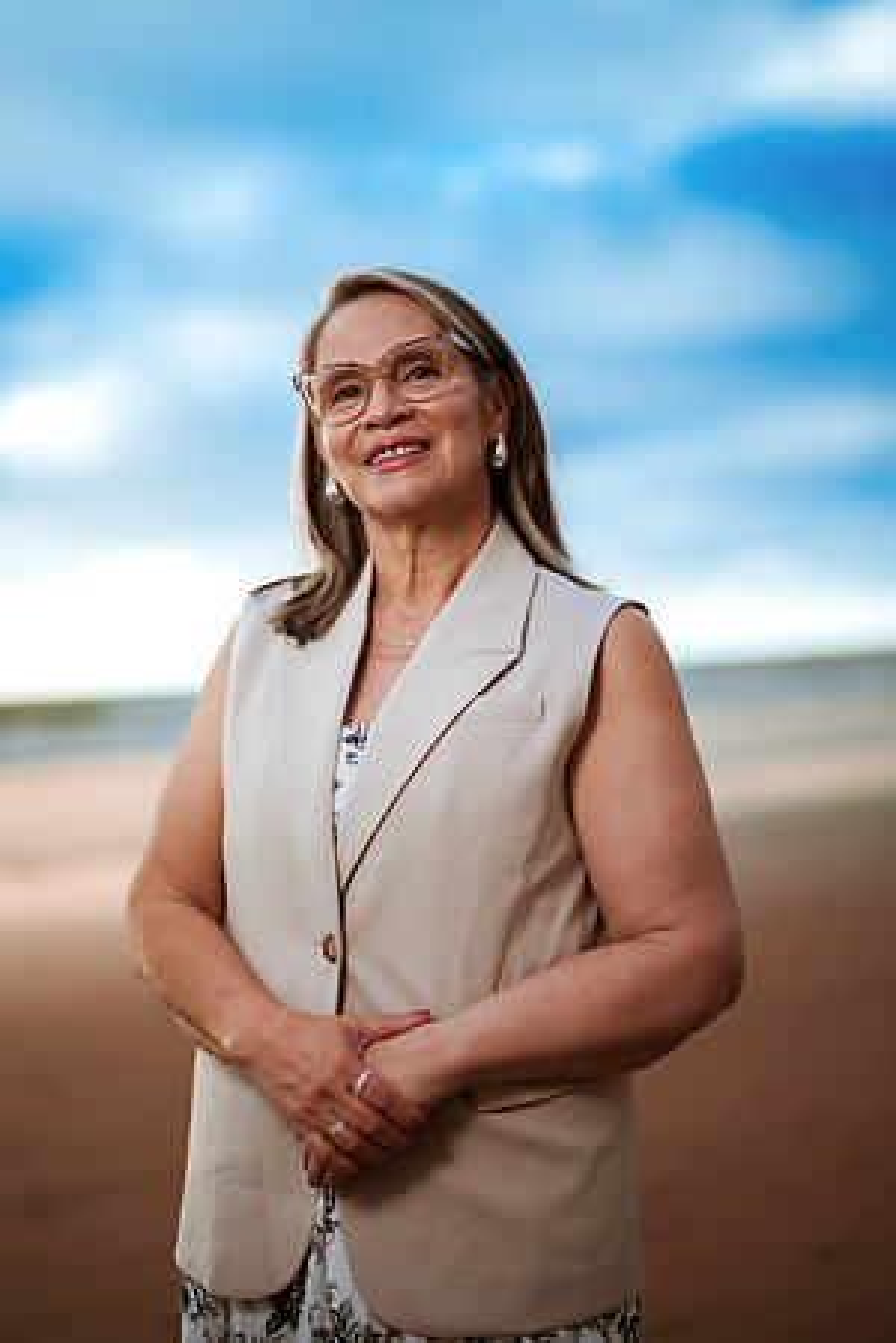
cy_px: 672
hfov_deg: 23.4
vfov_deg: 34.5
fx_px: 2165
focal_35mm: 58
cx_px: 448
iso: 50
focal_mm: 58
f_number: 1.4
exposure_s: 1/1250
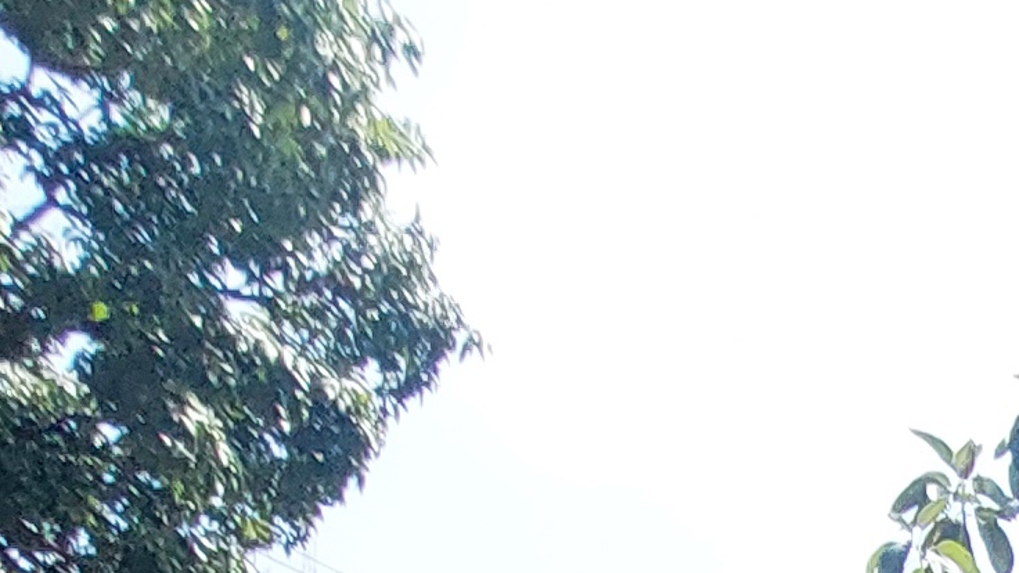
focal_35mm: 77
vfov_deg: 11.6
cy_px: 1545
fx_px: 2081
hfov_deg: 20.5
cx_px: 1772
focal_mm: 1.74
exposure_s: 1/350
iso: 40
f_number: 2.2
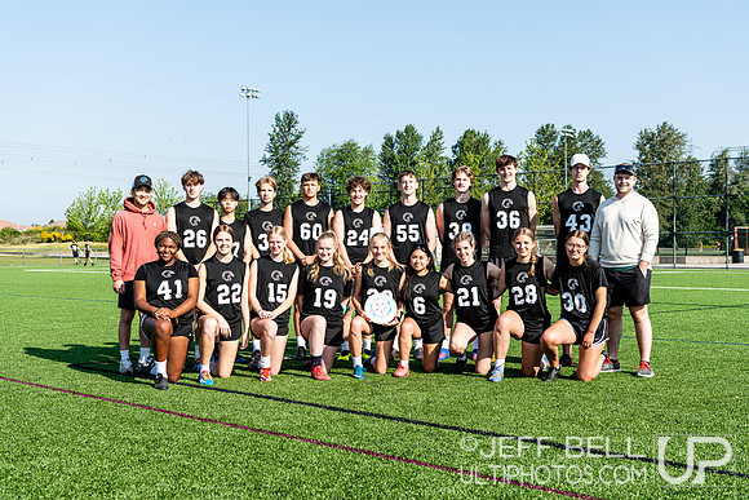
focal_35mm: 48
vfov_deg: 28.1
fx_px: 999
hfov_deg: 41.1
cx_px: 374
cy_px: 250
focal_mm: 48
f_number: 5.6
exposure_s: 1/250
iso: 64
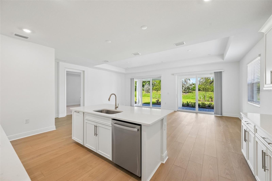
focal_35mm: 14
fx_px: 106
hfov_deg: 104.3
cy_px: 90
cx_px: 136
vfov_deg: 81.2
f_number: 8
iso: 400
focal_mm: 14
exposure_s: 1/125
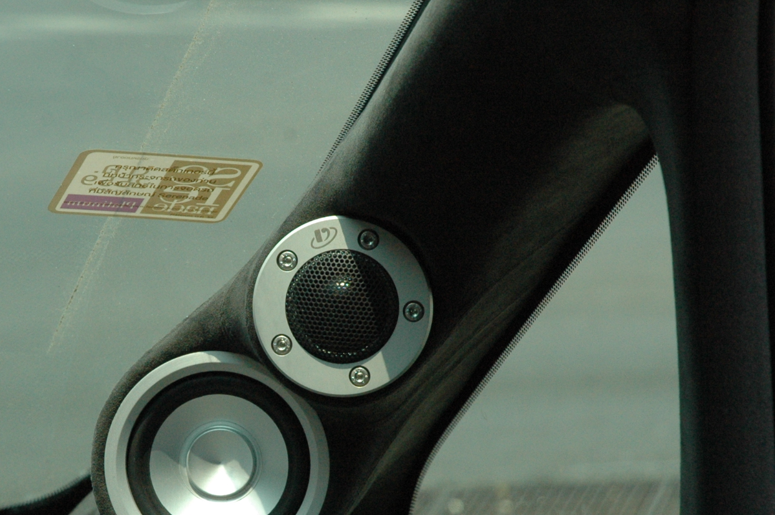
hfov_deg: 10.9
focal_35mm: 189
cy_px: 371
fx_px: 4065
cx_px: 272
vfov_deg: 7.2
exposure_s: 1/320
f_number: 9
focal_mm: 70
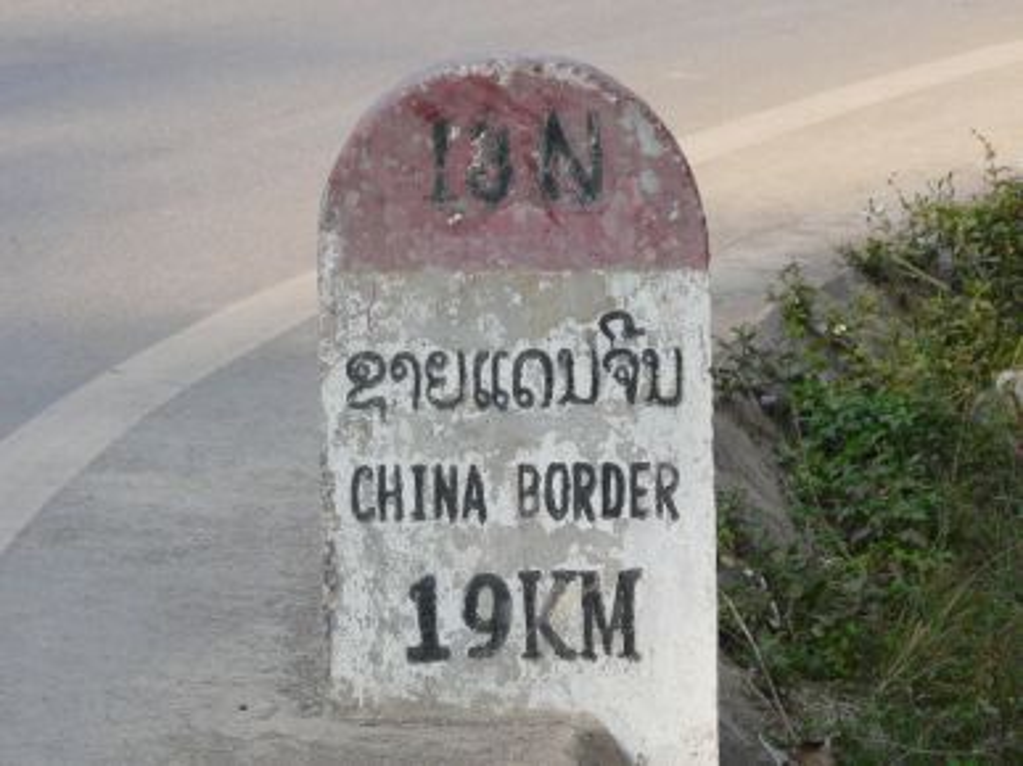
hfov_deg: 7.9
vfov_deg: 5.9
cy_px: 383
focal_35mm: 252
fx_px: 7445
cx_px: 512
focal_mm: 32.5
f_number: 4
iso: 100
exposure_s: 1/200
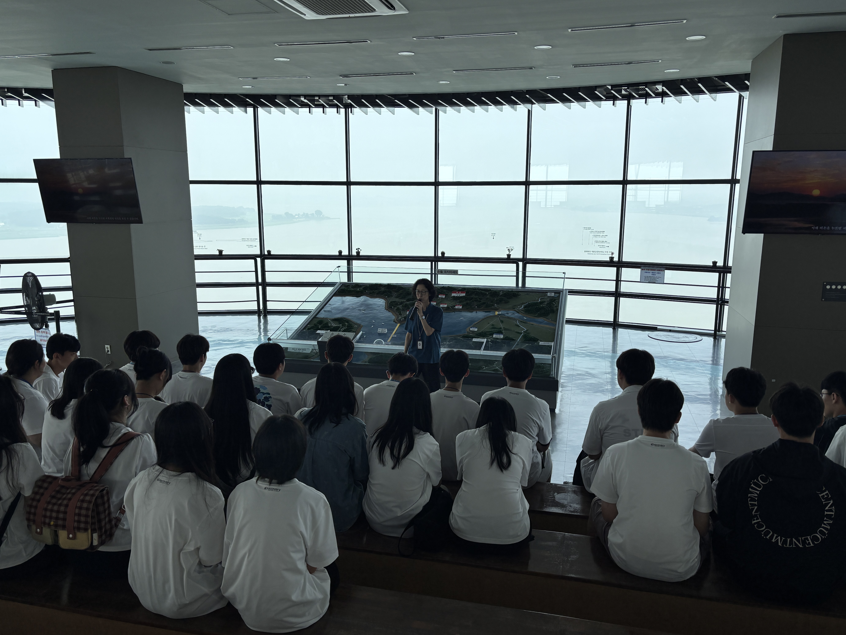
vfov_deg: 51.4
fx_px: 660
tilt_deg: -11.0
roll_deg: -0.4
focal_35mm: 27
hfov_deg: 65.3
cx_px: 421
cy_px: 312
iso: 50
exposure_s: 1/1783
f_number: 1.6
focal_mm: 5.96
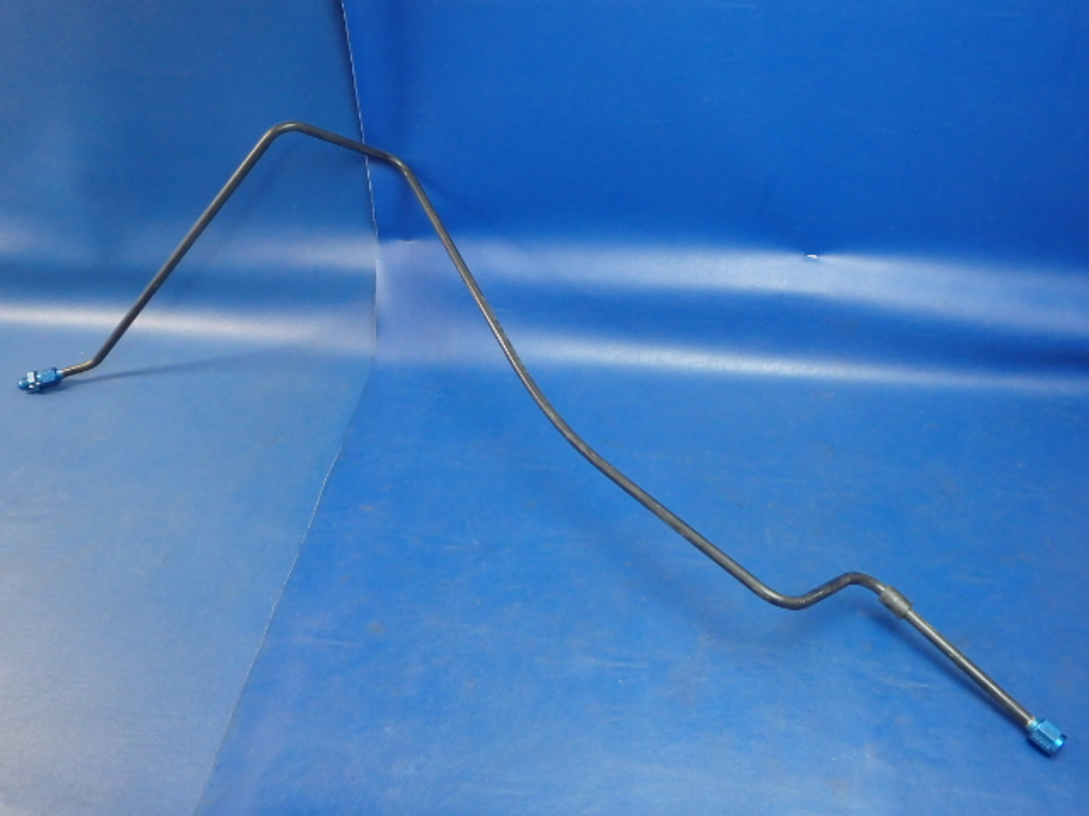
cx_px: 544
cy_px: 408
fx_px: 881
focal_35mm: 28
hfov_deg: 63.4
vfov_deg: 49.7
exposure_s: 1/30
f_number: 3.9
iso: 640
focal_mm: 5
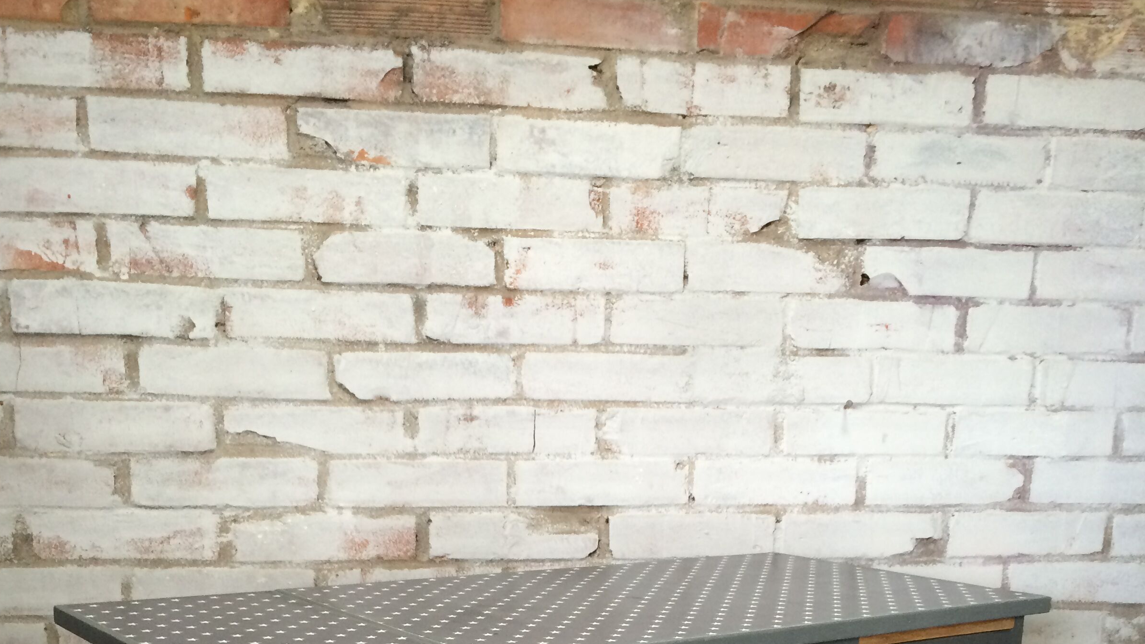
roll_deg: -0.8
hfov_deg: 47.4
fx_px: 1306
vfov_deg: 25.8
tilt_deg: -14.6
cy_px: 697
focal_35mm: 43
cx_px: 562
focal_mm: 4.15
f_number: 2.2
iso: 125
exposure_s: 1/30
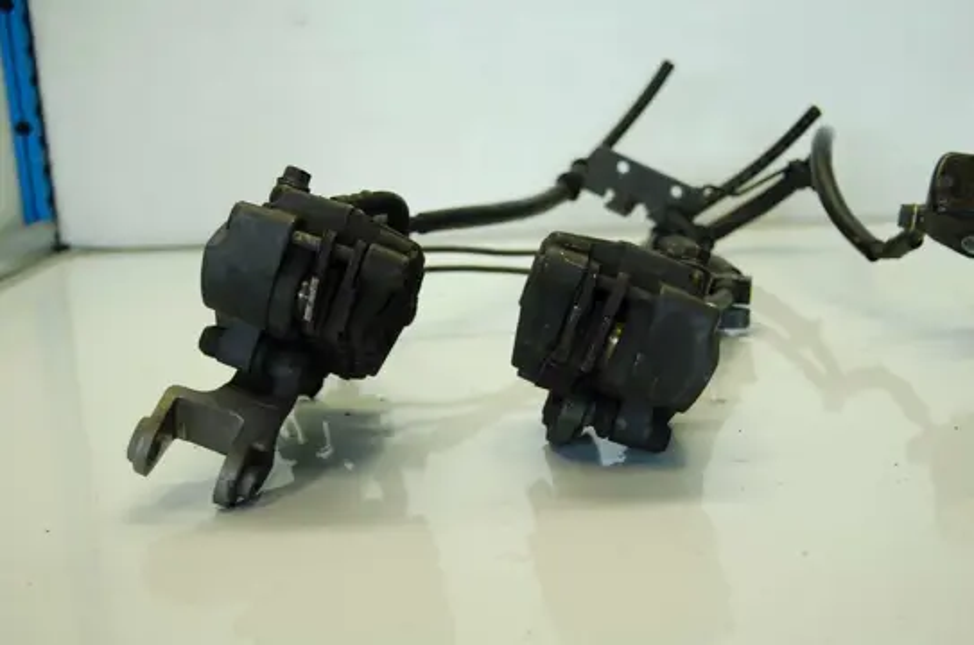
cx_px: 487
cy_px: 322
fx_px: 1620
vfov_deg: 22.5
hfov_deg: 33.5
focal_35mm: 60
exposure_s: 1/50
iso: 400
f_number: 5
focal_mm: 40
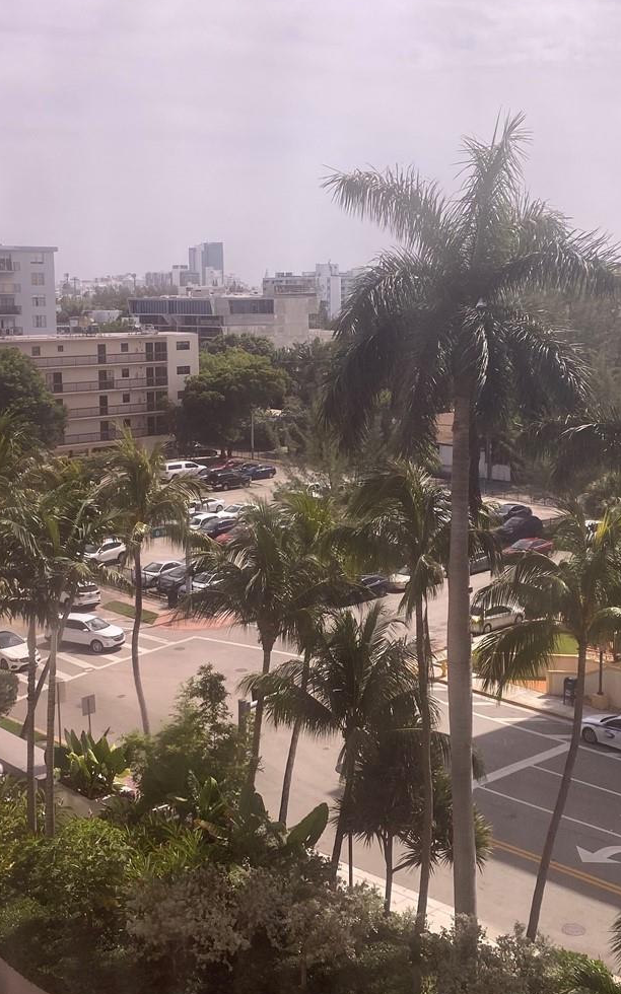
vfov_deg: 44.3
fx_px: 1219
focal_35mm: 45
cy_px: 432
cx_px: 315
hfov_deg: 28.6
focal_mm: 4.25
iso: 32
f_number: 1.8
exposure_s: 1/793
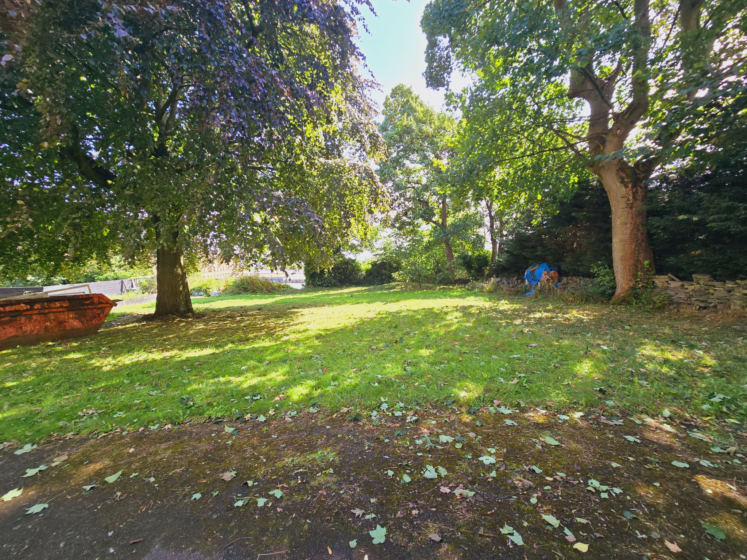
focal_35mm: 13
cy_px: 280
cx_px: 374
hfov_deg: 106.2
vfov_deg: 89.9
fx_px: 281
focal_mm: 2.2
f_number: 2.2
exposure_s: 1/270
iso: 50
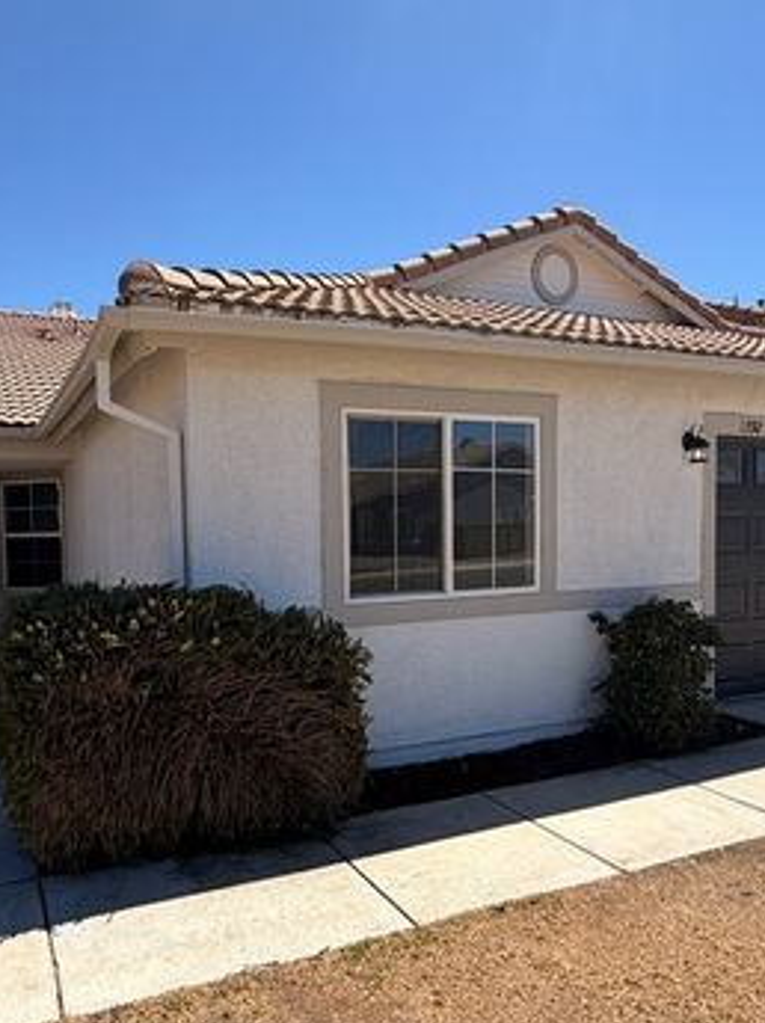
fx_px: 768
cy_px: 566
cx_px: 302
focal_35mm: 26
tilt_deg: -3.6
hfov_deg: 52.6
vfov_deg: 67.2
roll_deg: +0.7
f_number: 2.2
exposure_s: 1/830
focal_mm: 2.22
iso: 20
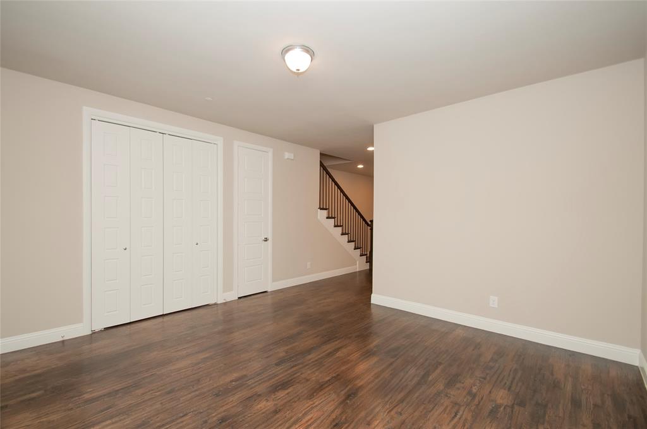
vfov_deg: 77.2
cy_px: 214
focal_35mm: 15
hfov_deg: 100.5
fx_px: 269
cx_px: 324
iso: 800
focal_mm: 10
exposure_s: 1/125
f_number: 5.6
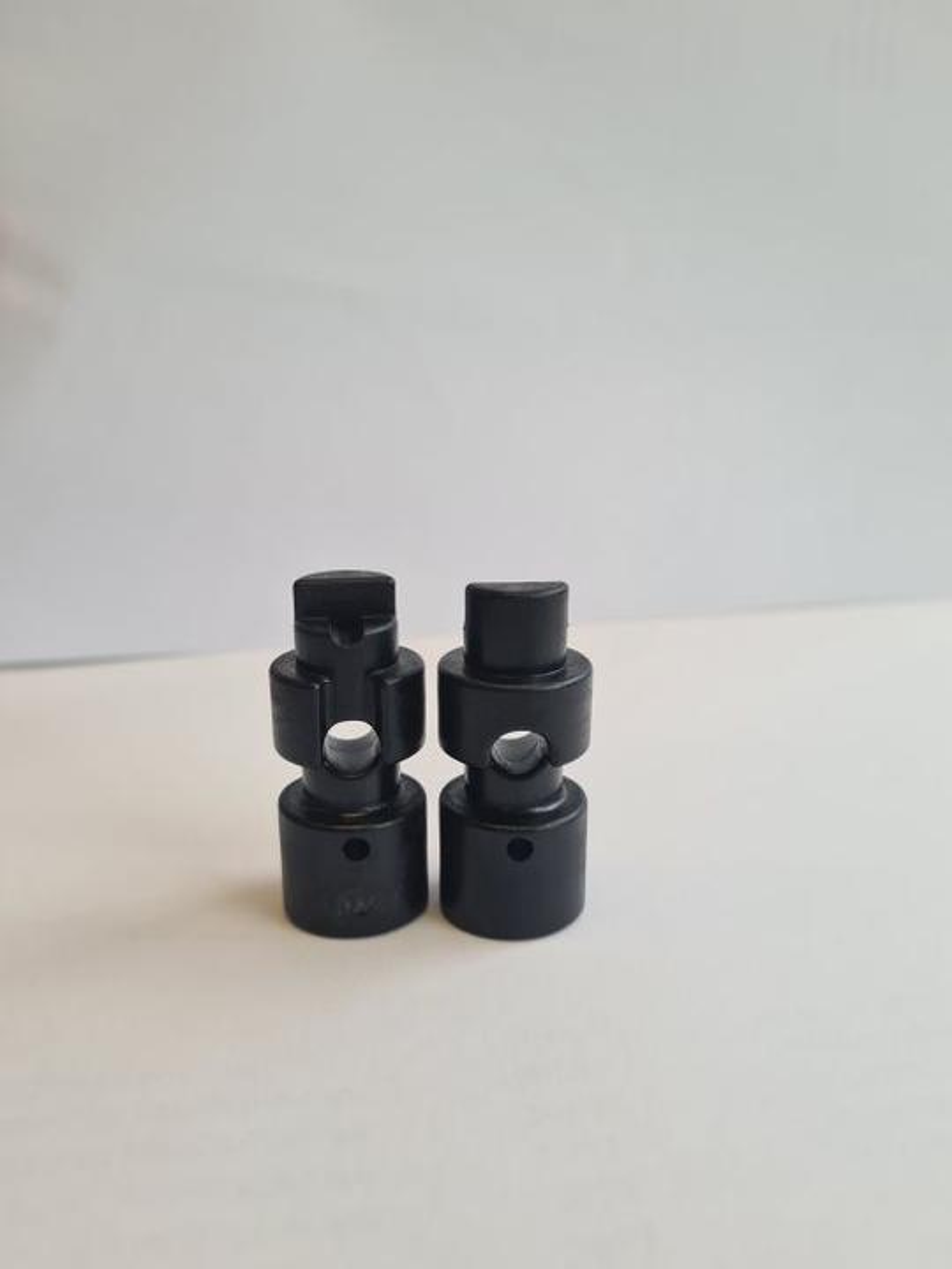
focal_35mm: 26
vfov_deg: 67.3
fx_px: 953
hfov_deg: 53.1
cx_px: 476
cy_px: 634
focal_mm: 5.4
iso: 50
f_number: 1.8
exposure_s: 1/247
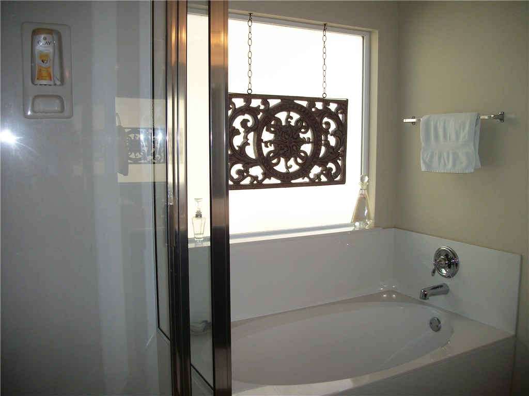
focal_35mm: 32
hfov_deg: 56.8
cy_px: 198
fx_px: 489
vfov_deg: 44.2
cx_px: 264
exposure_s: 1/160
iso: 80
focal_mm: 5.7
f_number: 2.9
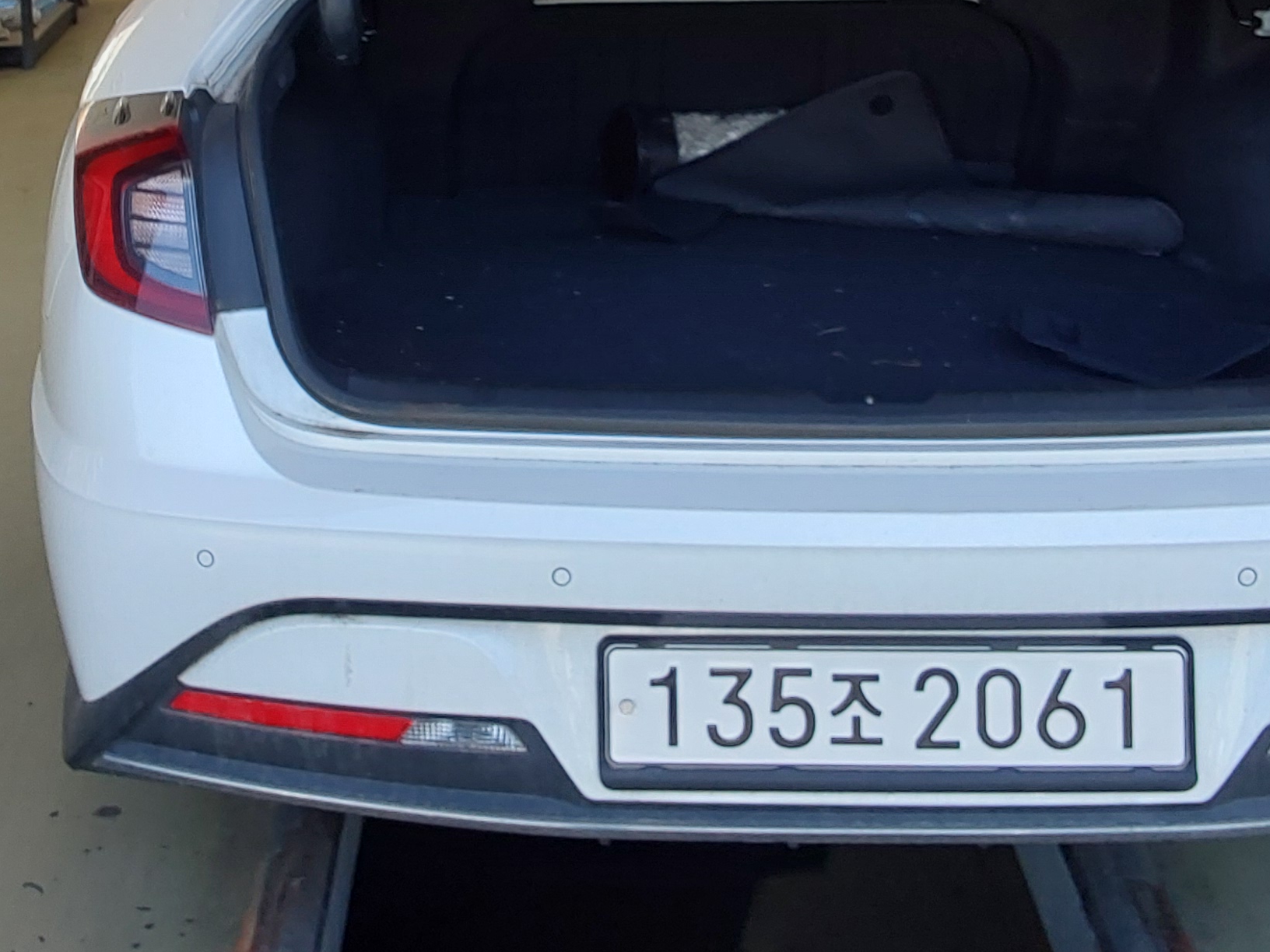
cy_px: 40
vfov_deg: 25.1
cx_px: 447
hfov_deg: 34.1
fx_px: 2055
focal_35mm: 56
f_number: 1.9
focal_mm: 2.91
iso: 50
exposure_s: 1/242
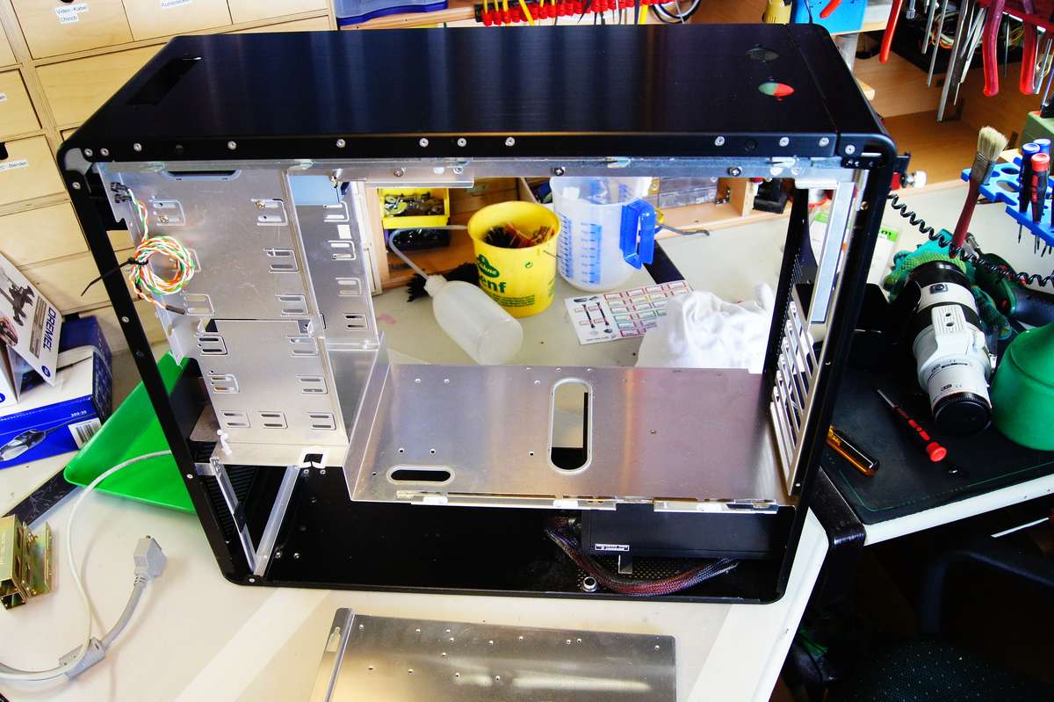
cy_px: 351
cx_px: 527
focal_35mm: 30
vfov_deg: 43.6
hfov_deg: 62.0
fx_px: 878
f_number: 5.6
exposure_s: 1/40
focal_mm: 20
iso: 800
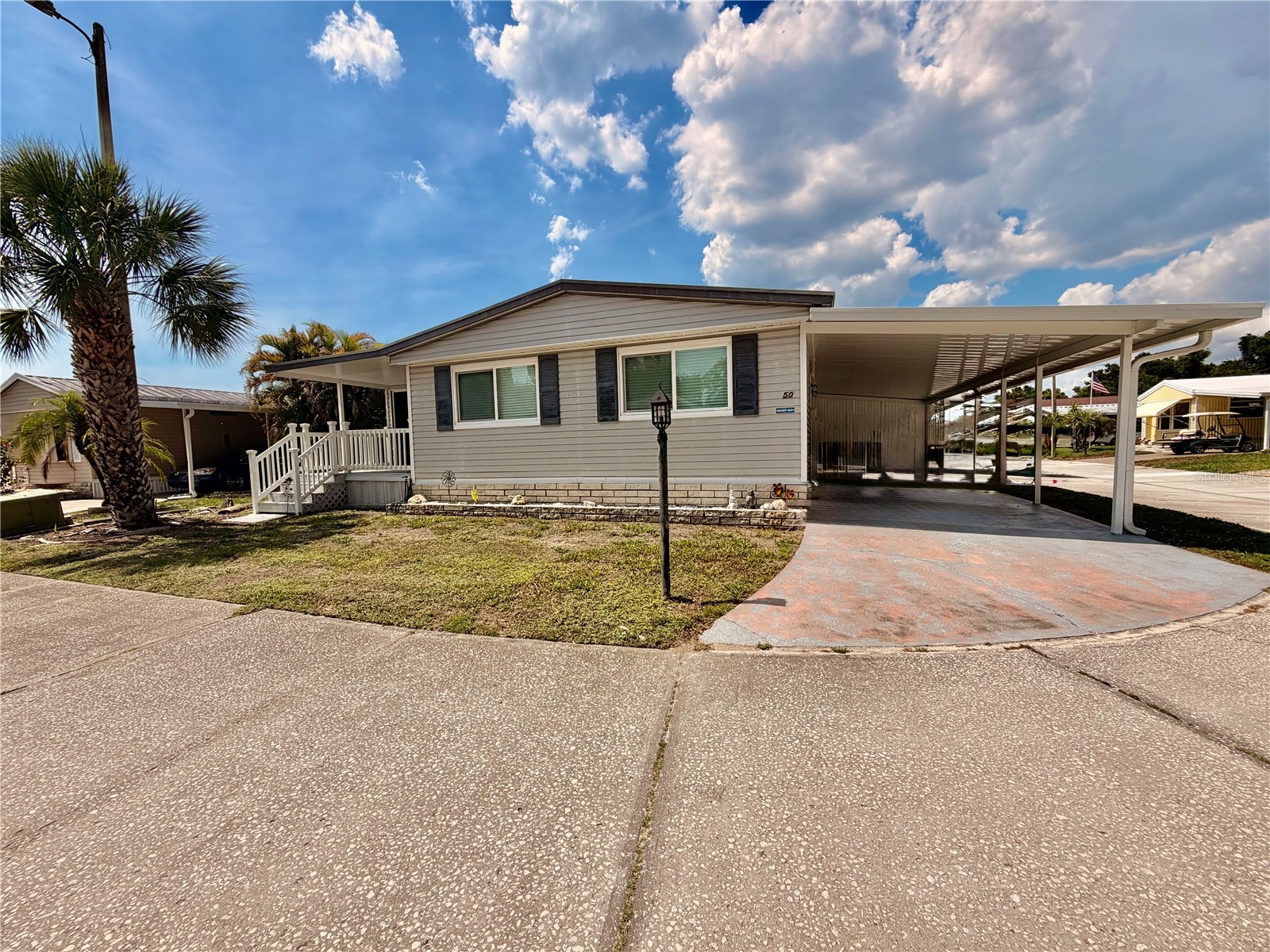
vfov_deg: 85.7
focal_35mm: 14
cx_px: 635
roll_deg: +2.4
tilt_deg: -3.8
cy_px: 476
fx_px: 514
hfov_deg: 102.1
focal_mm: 2.22
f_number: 2.2
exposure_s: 1/1167
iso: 20
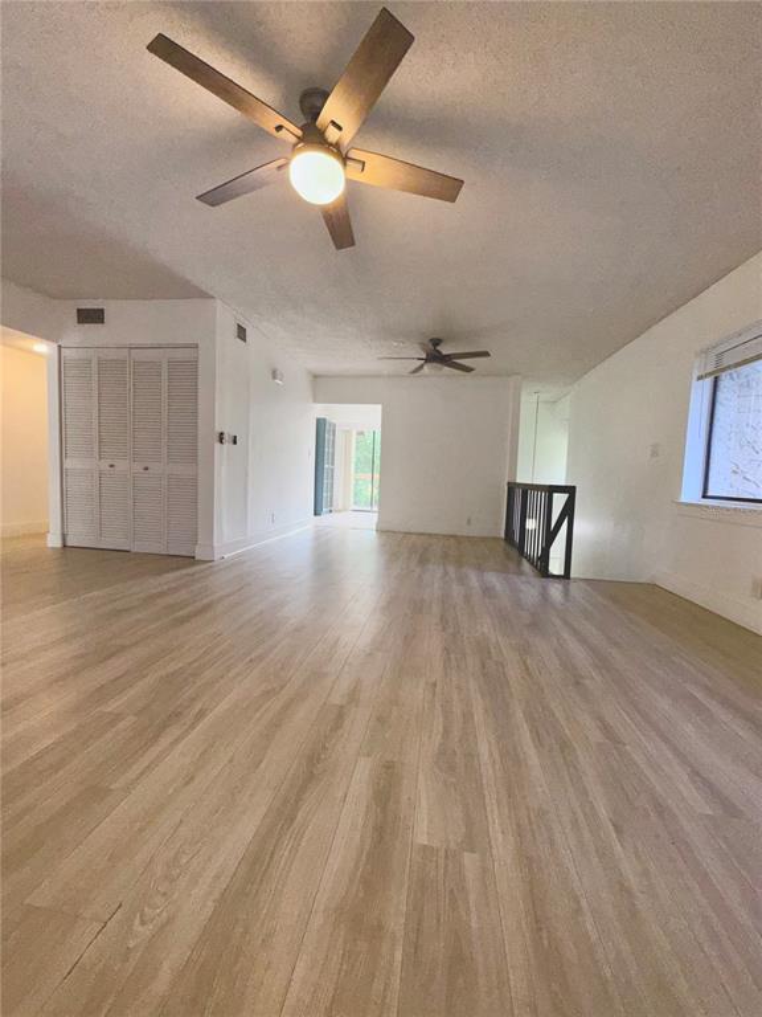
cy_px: 508
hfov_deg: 85.7
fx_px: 411
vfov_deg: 102.1
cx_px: 381
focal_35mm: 14
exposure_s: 1/122
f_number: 2.2
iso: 80
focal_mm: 2.22
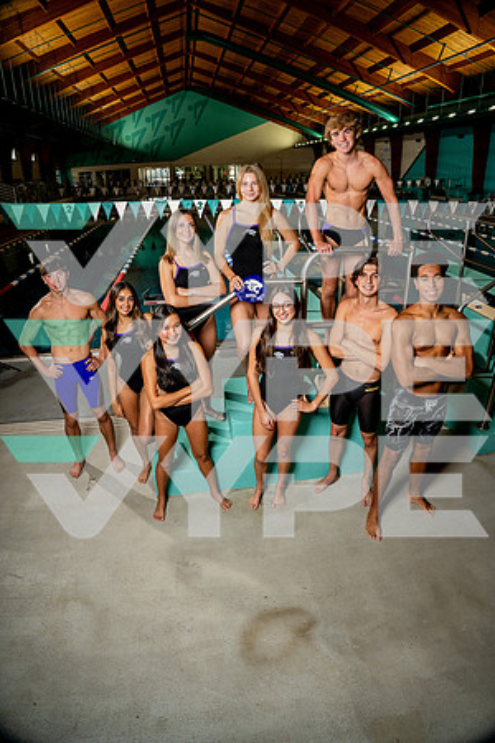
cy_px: 372
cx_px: 248
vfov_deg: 84.0
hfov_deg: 61.9
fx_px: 412
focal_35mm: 20
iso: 640
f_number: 6.3
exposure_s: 1/250
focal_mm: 20
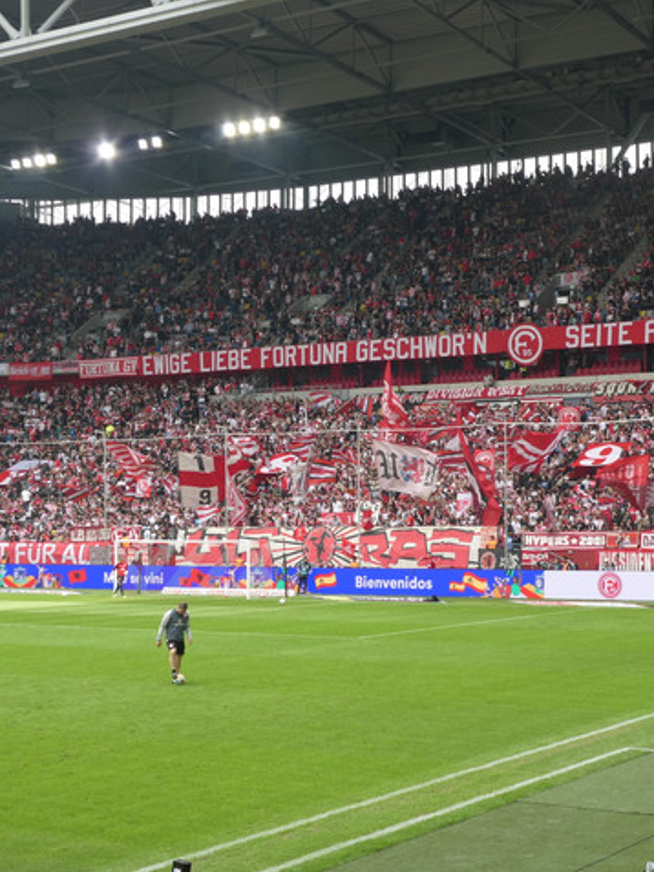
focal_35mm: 59
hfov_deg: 24.6
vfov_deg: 32.7
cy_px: 437
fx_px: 1486
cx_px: 482
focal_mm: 7.8
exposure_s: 1/125
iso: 80
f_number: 3.9
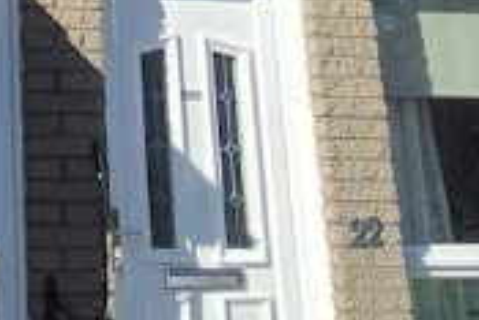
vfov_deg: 15.9
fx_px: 1052
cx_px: -126
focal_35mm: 79
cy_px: -159
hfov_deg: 23.1
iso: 50
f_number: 2.2
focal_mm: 1.74
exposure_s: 1/1572
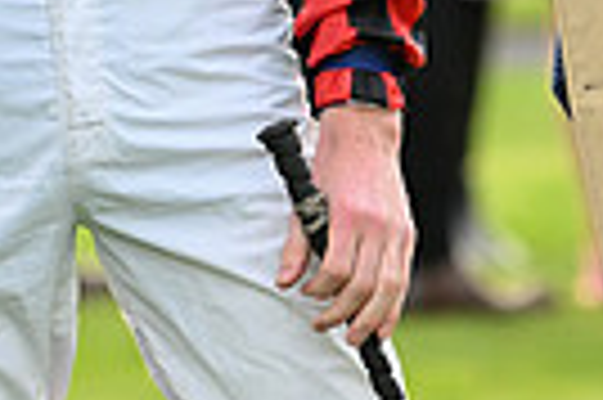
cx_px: 184
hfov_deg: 2.4
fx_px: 14521
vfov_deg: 1.6
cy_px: -375
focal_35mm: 868
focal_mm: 200
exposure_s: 1/800
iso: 1250
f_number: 4
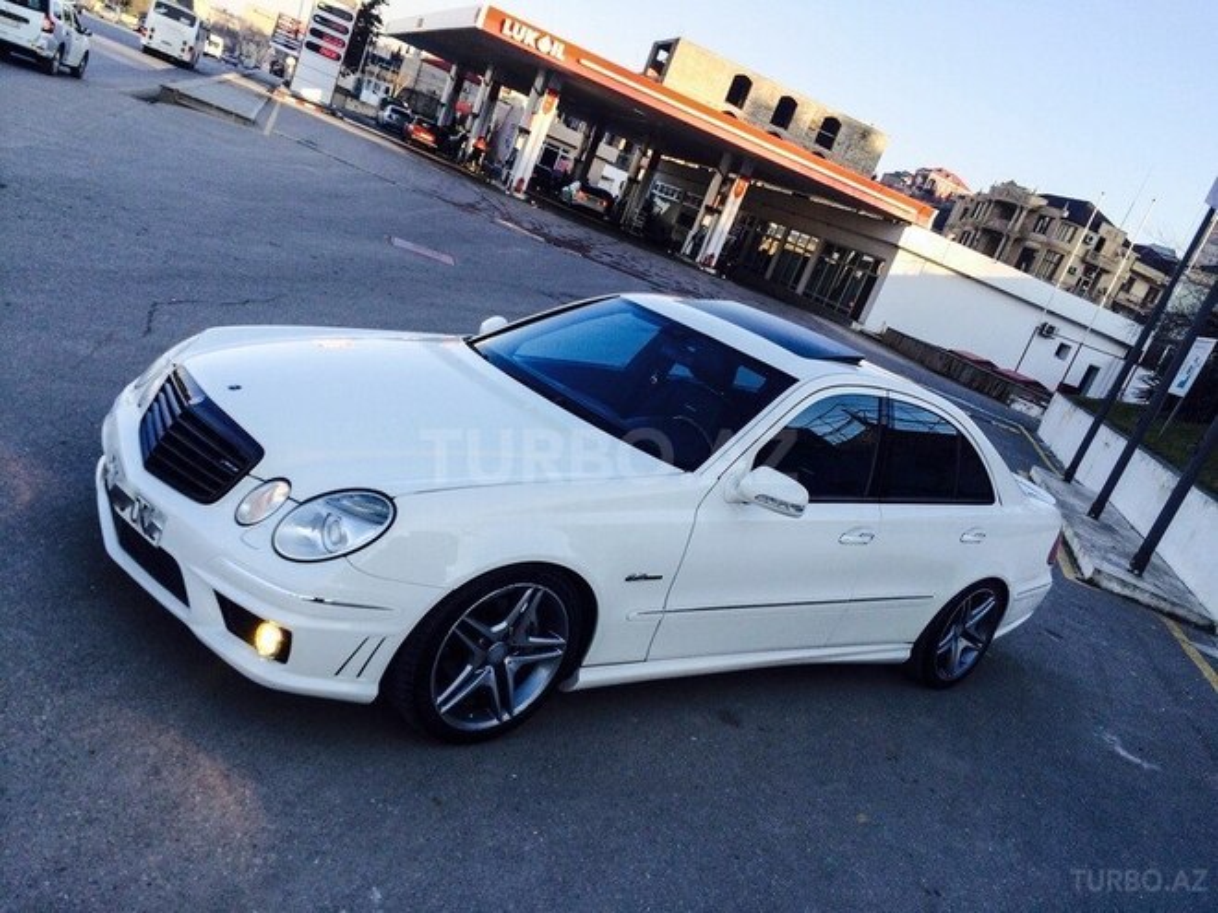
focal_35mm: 29
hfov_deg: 61.7
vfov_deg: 48.2
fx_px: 1020
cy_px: 456
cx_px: 609
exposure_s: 1/570
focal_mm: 4.15
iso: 32
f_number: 2.2
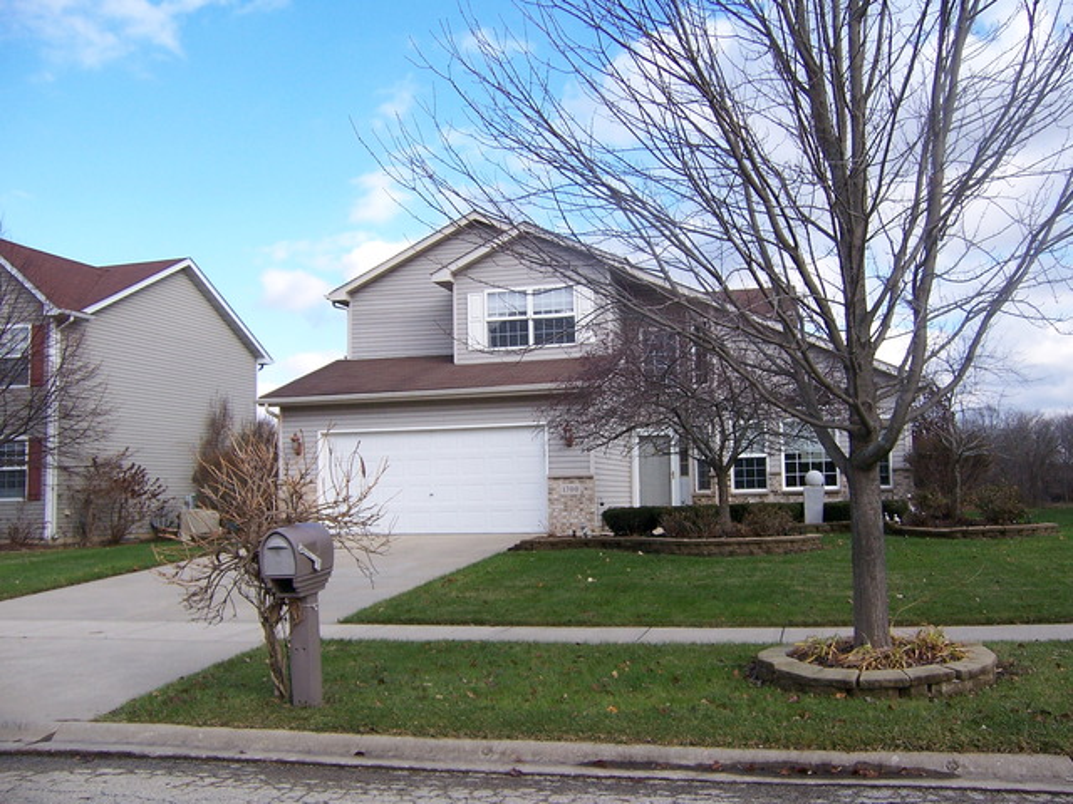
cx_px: 536
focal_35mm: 33
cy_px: 402
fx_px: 1023
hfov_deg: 55.4
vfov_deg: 42.9
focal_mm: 5.5
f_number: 3.4
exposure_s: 1/350
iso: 80
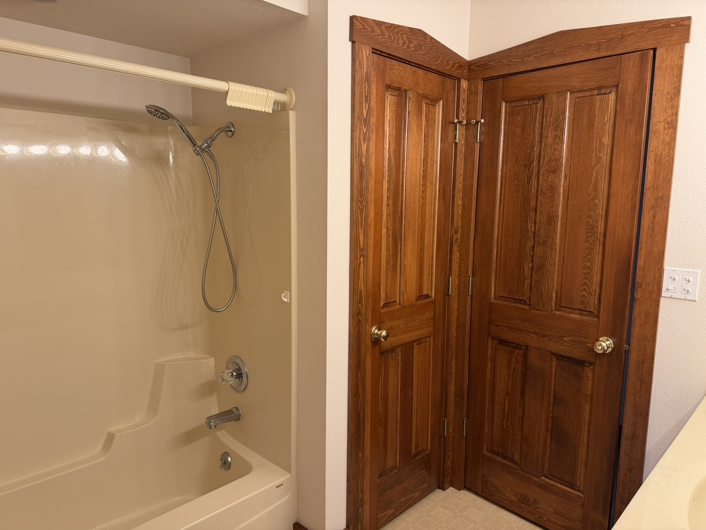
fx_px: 489
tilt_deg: -7.6
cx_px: 353
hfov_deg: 71.6
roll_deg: -0.2
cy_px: 265
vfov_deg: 56.8
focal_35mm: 24
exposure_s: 1/60
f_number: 1.78
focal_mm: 6.76
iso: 125
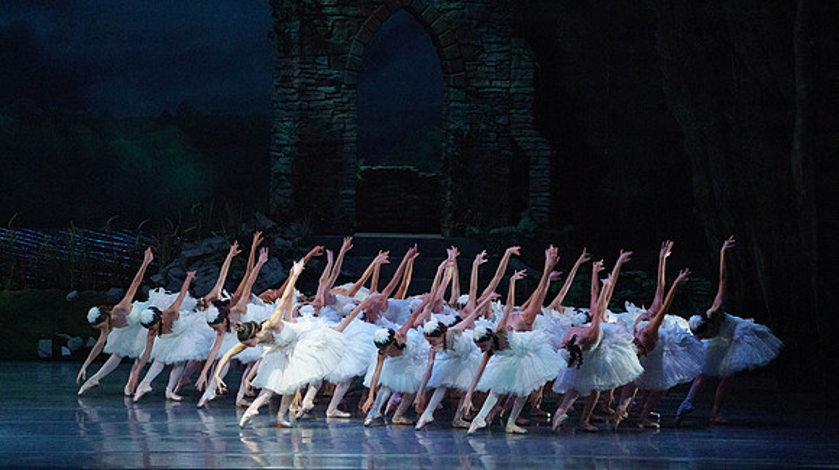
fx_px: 4325
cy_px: 272
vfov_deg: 6.2
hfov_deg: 11.1
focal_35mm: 195
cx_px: 420
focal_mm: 183
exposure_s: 1/250
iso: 8000
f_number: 5.6
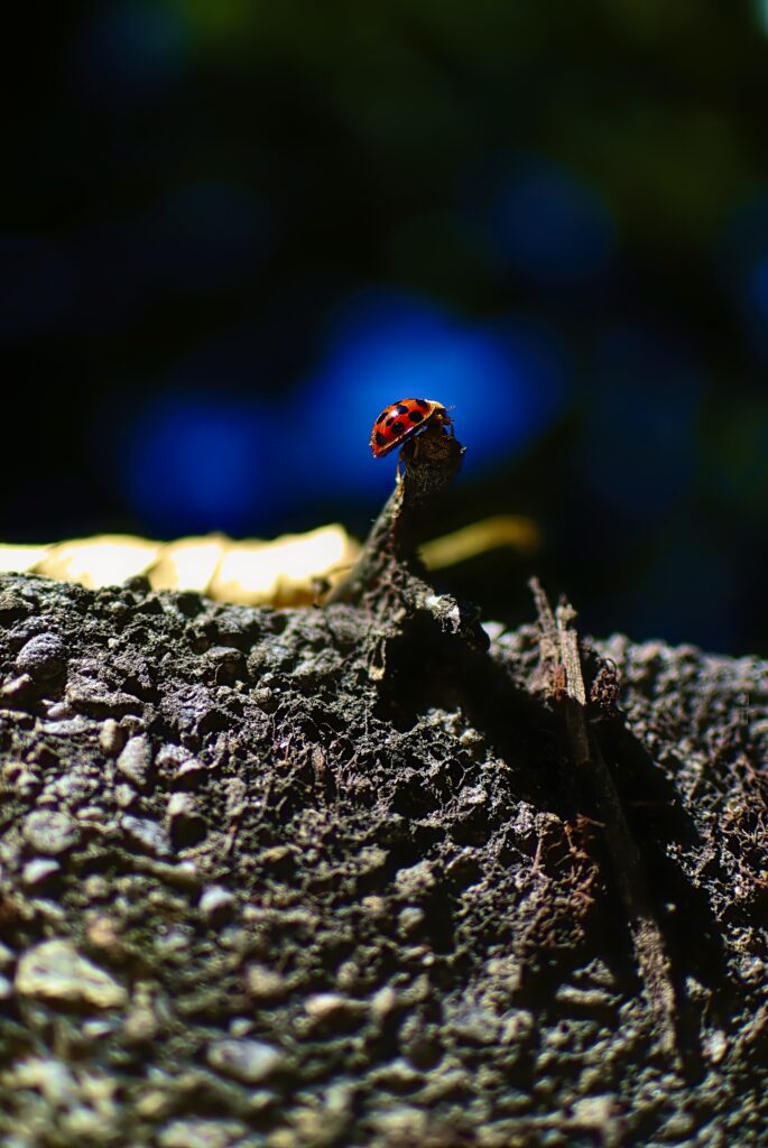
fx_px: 1564
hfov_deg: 27.6
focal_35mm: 49
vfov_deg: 40.3
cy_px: 574
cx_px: 384
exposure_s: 1/2000
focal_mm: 18.5
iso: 100
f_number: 1.8
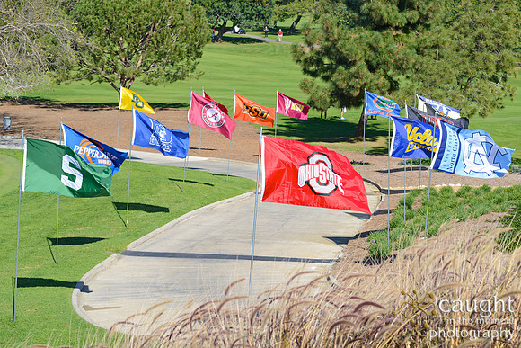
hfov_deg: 25.4
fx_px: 1158
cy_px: 174
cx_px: 260
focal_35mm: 80
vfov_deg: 17.1
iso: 250
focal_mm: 80
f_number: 9
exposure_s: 1/640
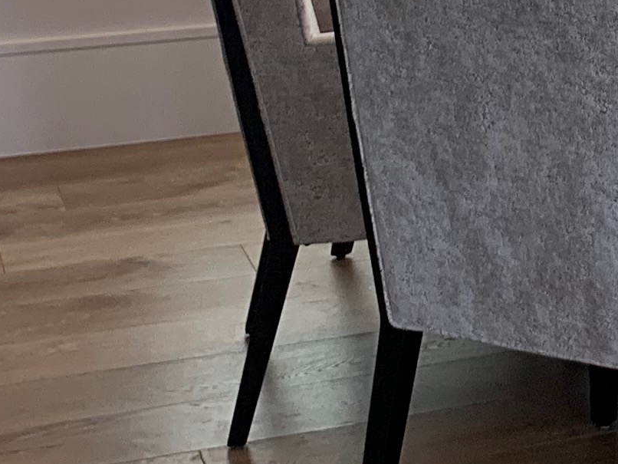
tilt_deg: -1.6
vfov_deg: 10.7
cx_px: 1047
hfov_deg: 13.8
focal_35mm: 130
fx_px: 2322
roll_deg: -0.4
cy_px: -354
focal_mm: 4.25
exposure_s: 1/120
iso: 40
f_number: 1.8
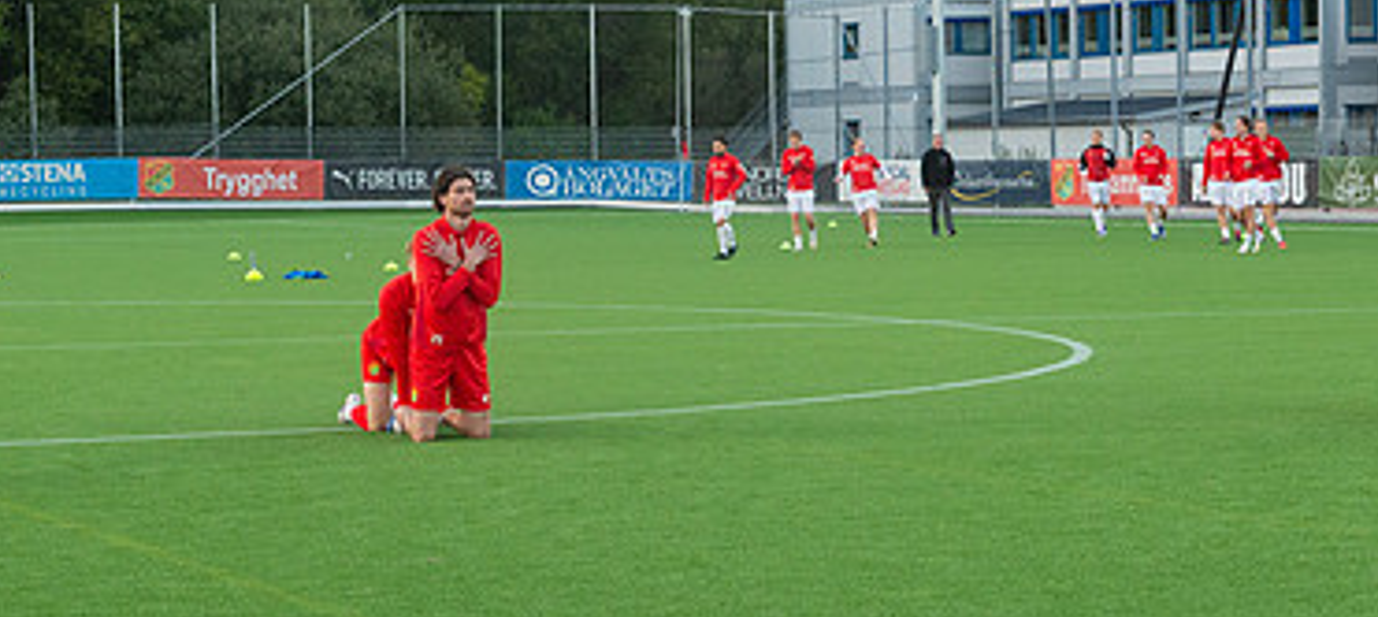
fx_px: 3594
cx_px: 435
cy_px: 385
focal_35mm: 103
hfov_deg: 21.6
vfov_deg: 9.8
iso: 2500
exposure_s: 1/640
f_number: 4
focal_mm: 60
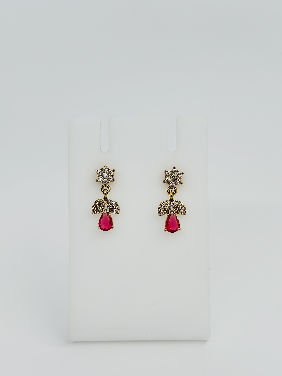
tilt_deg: -19.7
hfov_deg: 30.3
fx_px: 521
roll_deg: -0.5
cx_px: 141
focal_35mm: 48
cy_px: 188
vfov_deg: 39.7
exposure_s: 1/1120
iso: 80
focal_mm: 6.86
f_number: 1.78
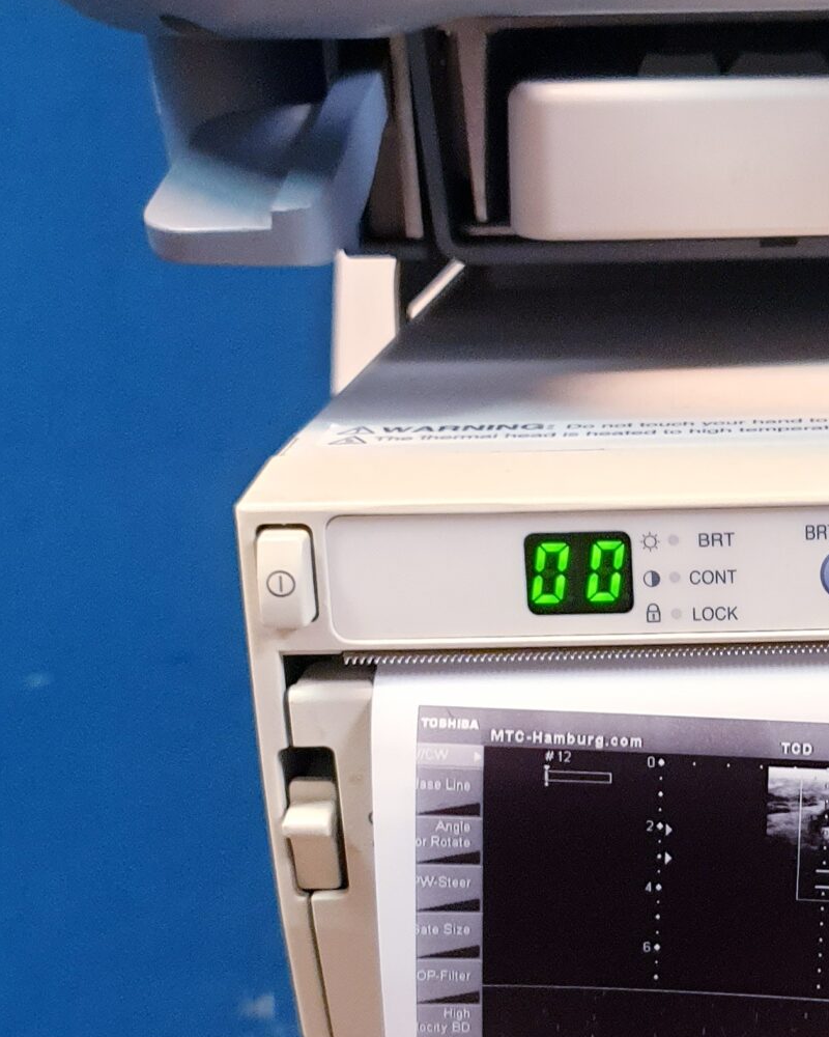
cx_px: 811
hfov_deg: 22.7
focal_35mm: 65
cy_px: 680
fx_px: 1993
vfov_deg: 29.0
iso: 200
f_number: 1.5
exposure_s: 1/50
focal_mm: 4.3
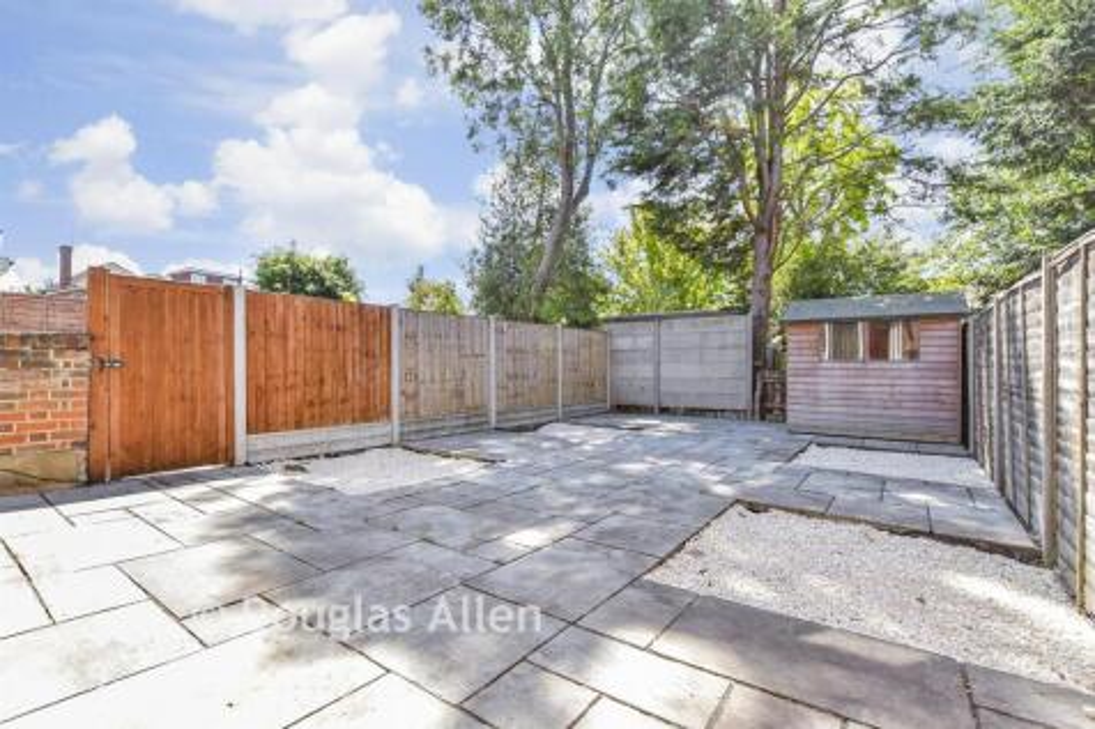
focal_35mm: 15
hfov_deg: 100.4
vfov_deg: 77.3
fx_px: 456
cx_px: 548
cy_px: 364
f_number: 8
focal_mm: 10
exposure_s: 1/100
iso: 160
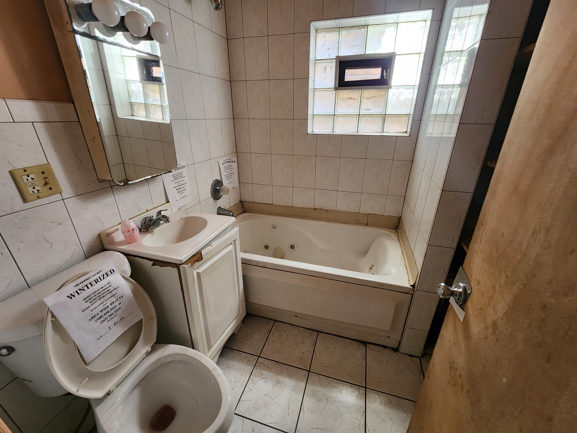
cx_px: 288
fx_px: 217
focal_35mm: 13
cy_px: 216
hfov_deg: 106.2
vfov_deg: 89.9
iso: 250
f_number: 2.2
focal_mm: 2.2
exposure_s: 1/60
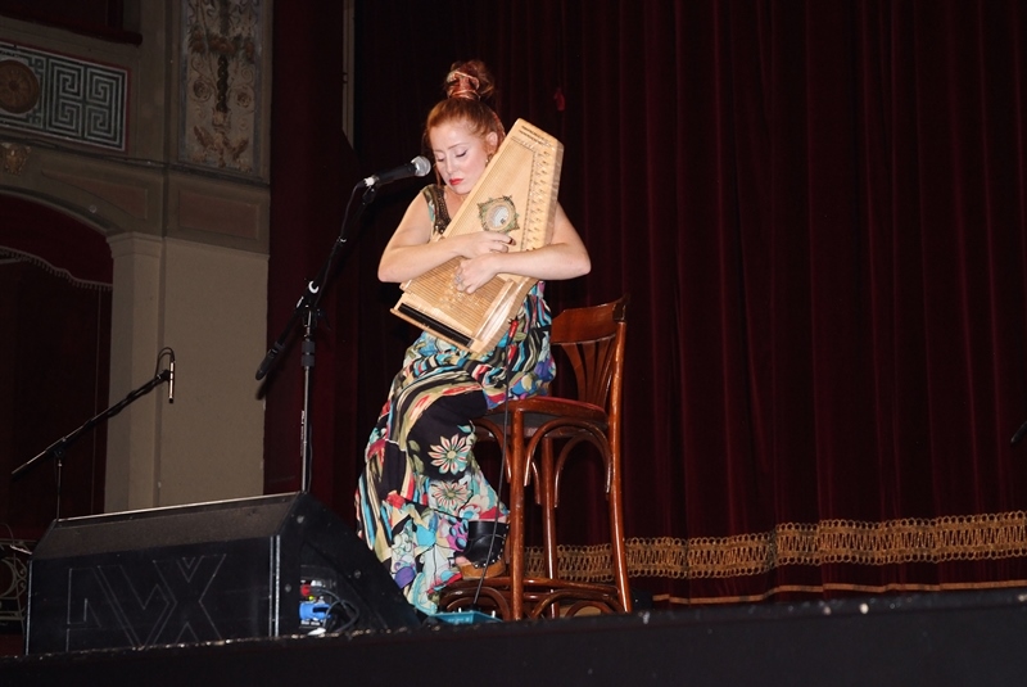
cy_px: 344
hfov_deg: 27.0
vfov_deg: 18.2
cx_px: 514
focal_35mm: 75
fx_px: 2141
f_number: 4.5
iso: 1000
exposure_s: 1/20
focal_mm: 50
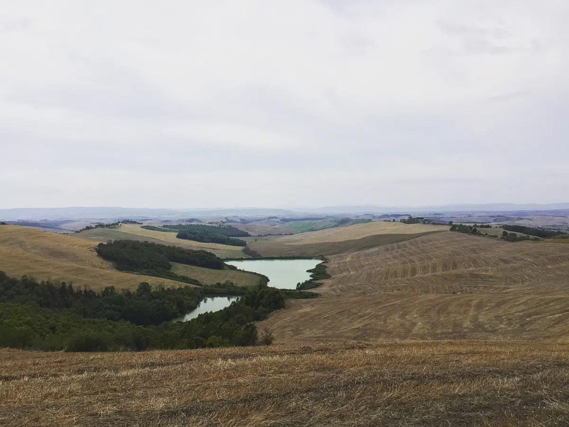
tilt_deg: -1.7
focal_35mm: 29
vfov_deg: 48.2
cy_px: 214
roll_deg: +0.1
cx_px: 284
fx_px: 477
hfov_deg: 61.7
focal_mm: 4.15
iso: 32
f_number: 2.2
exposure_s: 1/1883
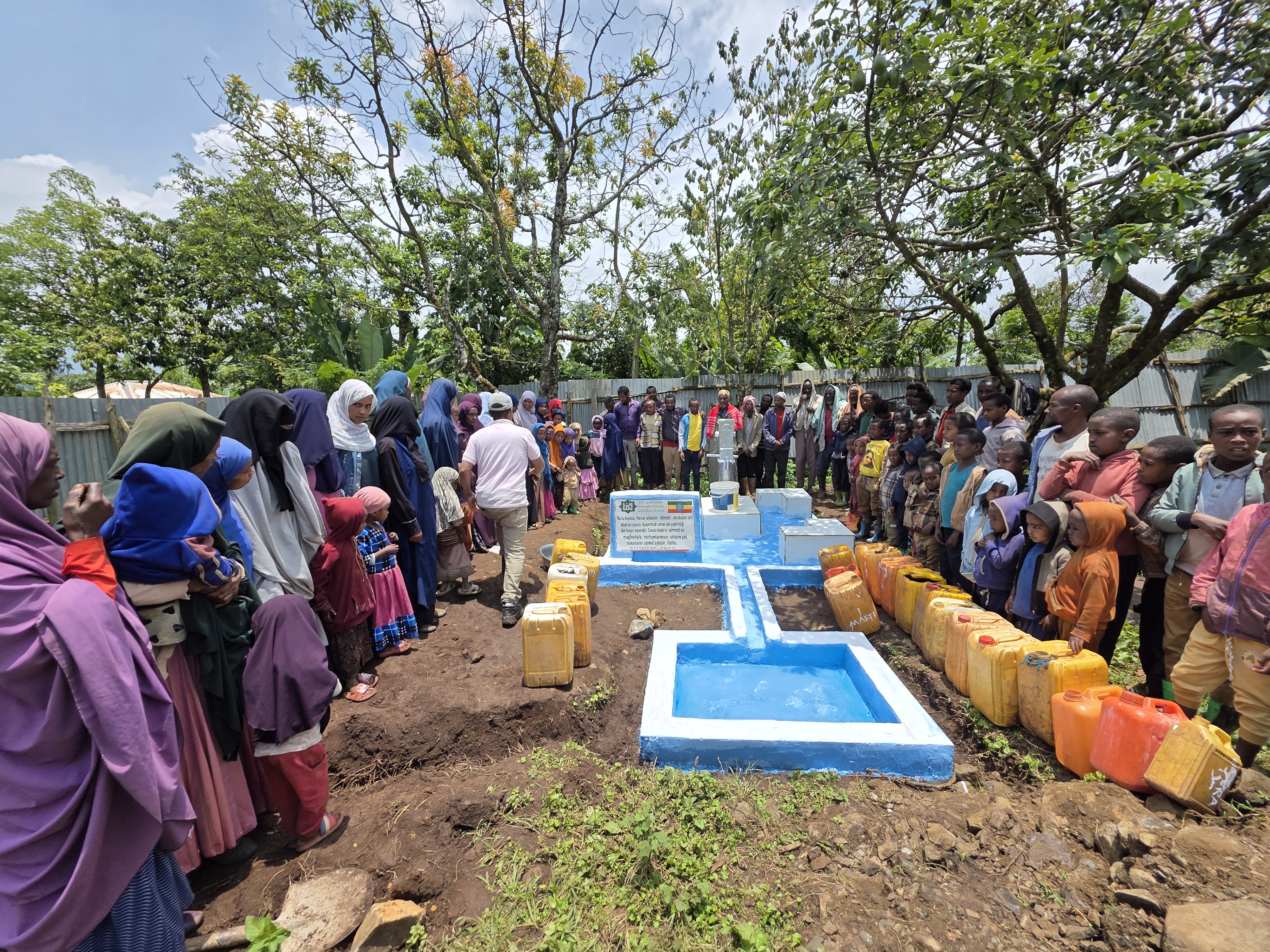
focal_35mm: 13
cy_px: 476
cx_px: 635
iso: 40
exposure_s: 1/1610
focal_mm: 2.2
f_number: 1.9
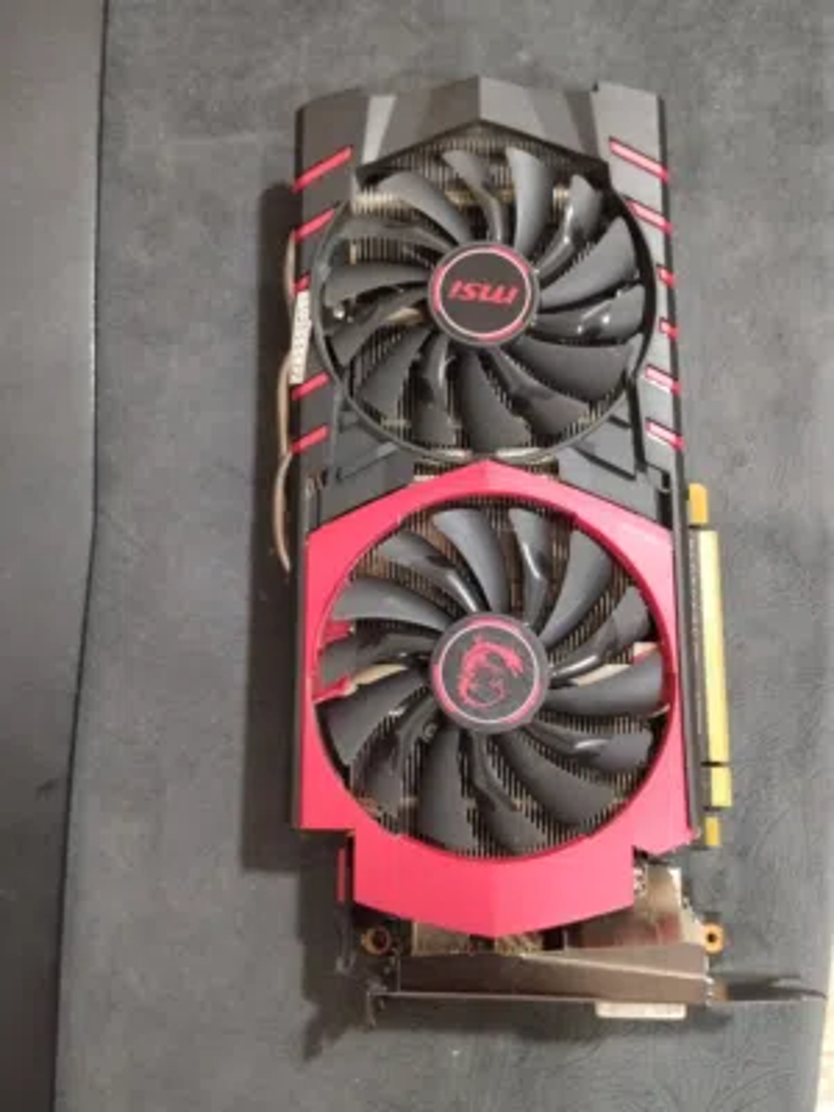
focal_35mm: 29
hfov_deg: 48.2
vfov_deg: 61.7
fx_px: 932
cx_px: 417
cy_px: 556
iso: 800
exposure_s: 1/20
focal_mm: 4.22
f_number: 1.8
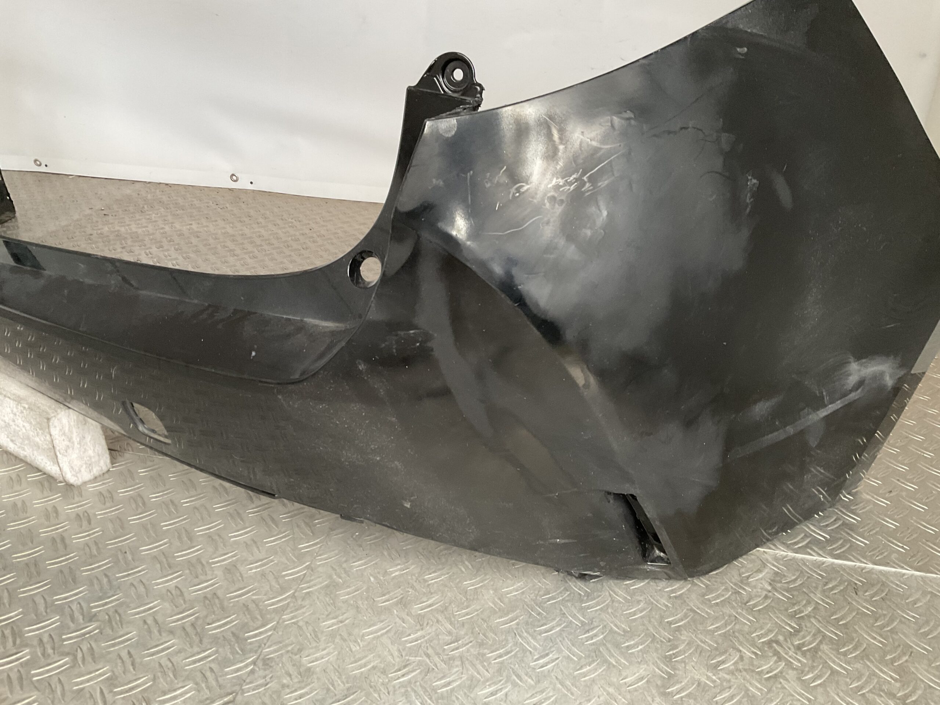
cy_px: 352
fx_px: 787
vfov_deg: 48.2
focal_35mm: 29
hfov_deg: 61.7
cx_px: 470
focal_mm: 3
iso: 125
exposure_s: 1/60
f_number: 1.8
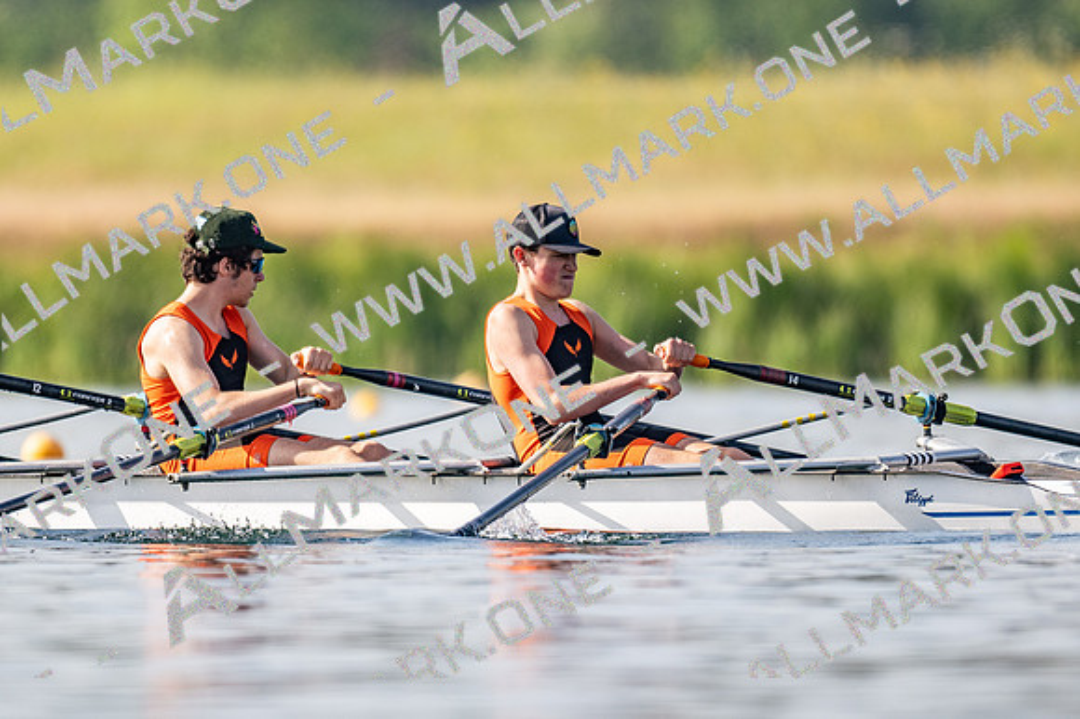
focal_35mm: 900
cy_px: 360
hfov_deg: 2.3
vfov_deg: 1.5
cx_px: 540
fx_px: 26984
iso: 180
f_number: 4
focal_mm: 600
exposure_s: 1/2500
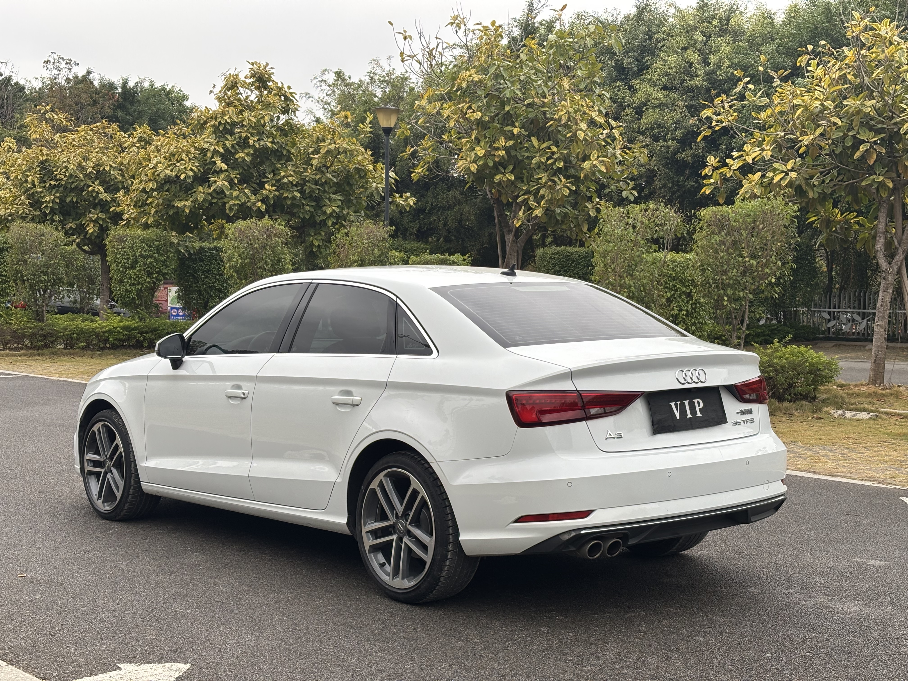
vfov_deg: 28.0
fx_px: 1364
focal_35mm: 52
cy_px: 340
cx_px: 454
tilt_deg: -3.5
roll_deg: +0.2
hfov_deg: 36.8
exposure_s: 1/243
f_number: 1.6
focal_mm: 5.96
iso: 32
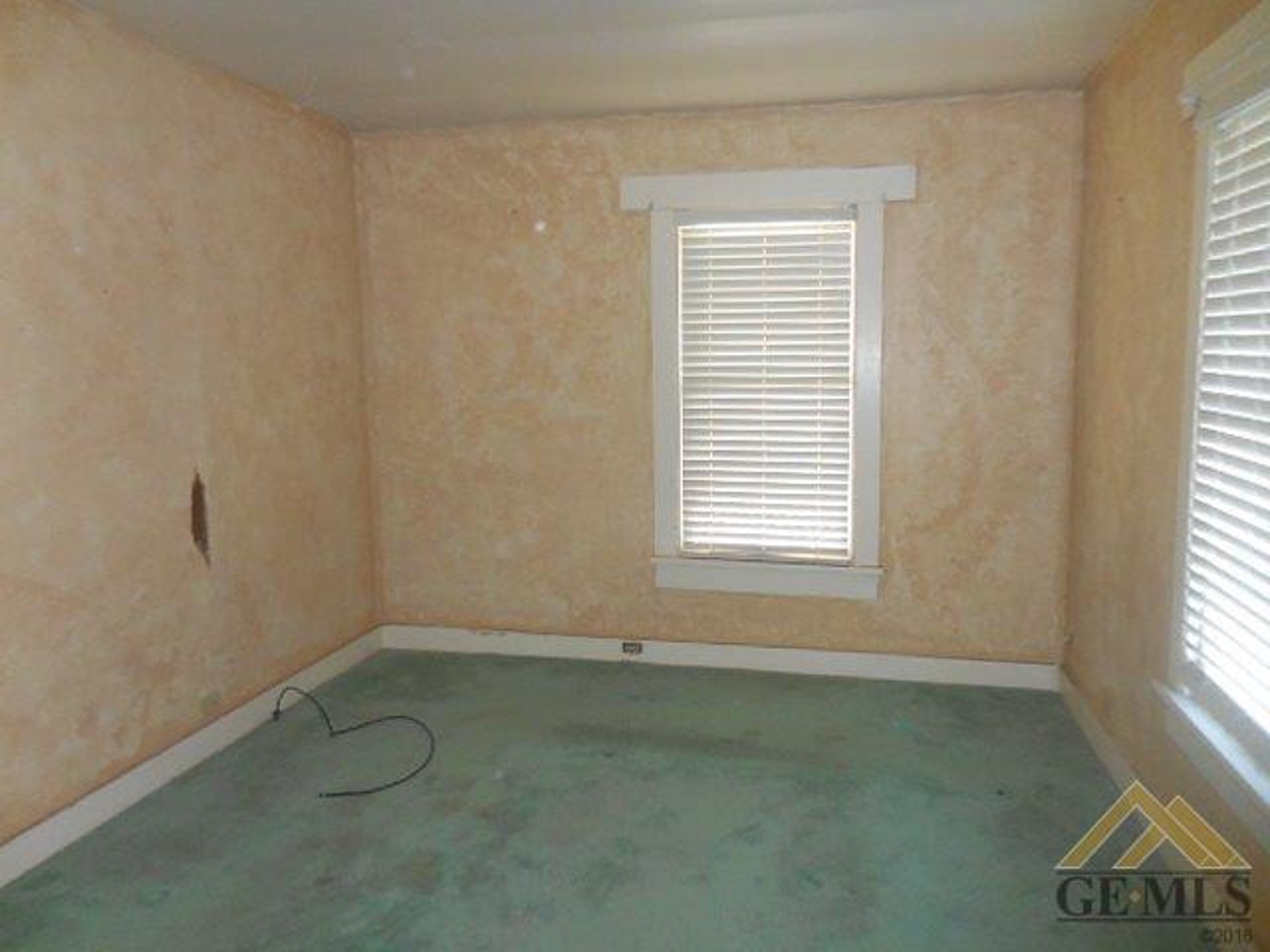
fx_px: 917
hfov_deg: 69.4
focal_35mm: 25
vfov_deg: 54.9
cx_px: 635
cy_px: 476
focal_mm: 4.5
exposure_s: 1/25
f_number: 3.3
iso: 400
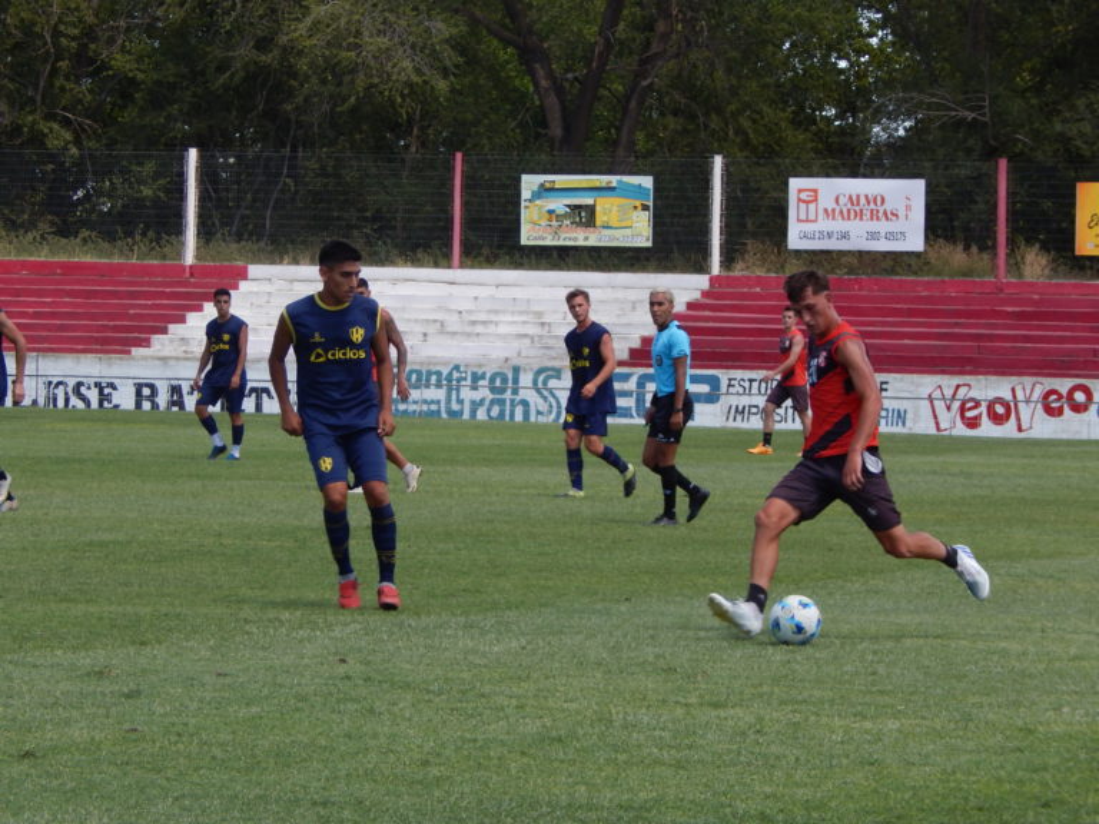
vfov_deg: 8.1
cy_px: 412
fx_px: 5842
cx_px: 550
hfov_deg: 10.7
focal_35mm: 184
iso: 125
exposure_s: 1/250
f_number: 5.3
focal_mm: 32.8
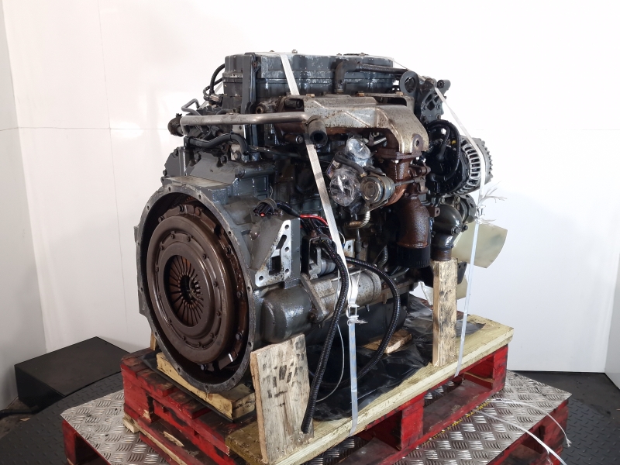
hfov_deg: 73.9
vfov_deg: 58.9
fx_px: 412
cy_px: 232
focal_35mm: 23
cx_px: 310
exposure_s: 1/50
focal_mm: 6.4
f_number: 1.8
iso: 80
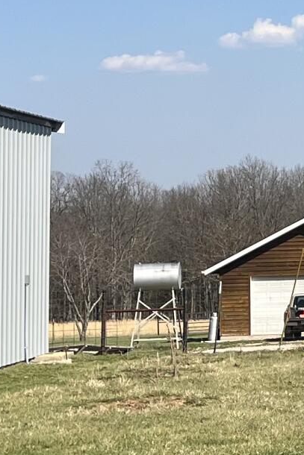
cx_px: 502
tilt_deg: +4.9
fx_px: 1684
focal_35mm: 133
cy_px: 61
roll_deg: +1.6
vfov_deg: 15.3
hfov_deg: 9.9
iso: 50
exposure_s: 1/5587
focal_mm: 5.7
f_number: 1.5
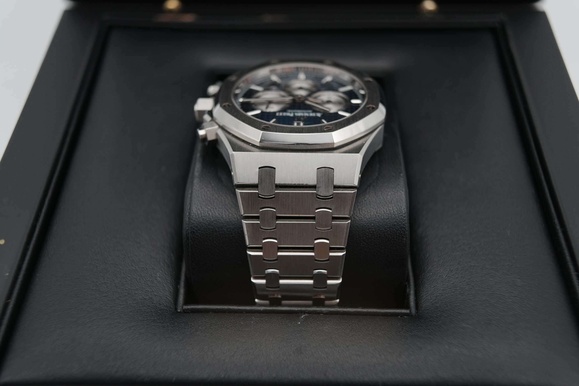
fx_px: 563
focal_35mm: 35
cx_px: 290
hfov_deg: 54.4
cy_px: 193
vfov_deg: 37.9
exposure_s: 1/250
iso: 400
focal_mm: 35
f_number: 5
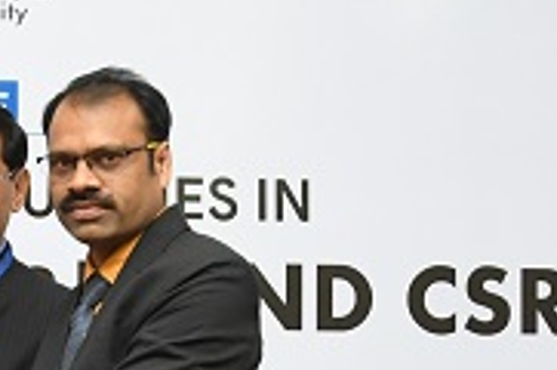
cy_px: 523
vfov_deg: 10.6
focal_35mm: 125
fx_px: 1931
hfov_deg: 15.2
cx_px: -283
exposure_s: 1/125
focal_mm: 18
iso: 1600
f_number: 5
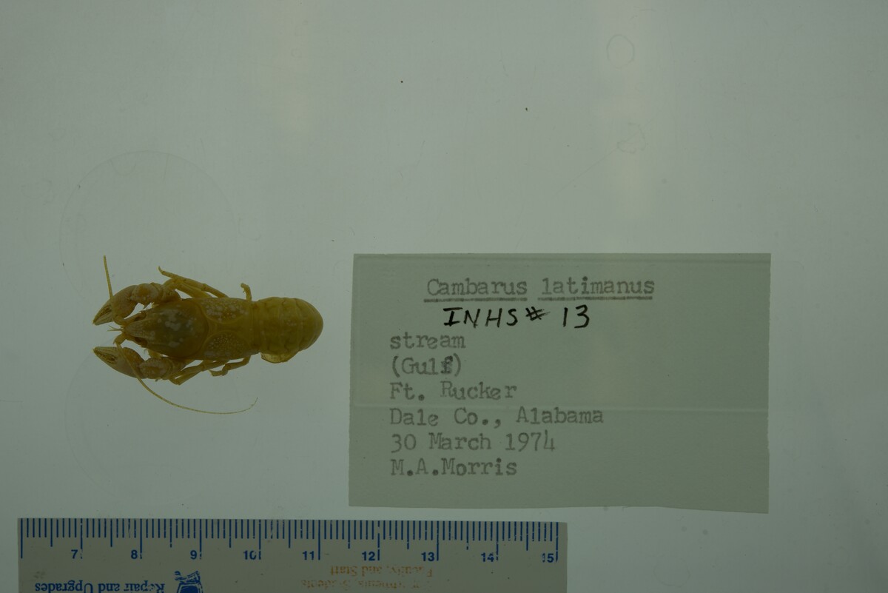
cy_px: 296
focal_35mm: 60
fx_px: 1480
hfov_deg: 33.4
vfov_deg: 22.6
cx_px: 444
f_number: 10
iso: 100
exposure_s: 1/160
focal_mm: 60
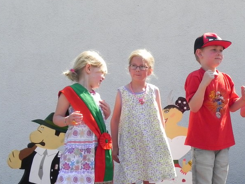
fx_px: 446
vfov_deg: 23.2
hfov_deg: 30.4
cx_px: 171
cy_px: 118
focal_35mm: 63
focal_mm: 6.6
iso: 160
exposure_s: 1/273
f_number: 6.3
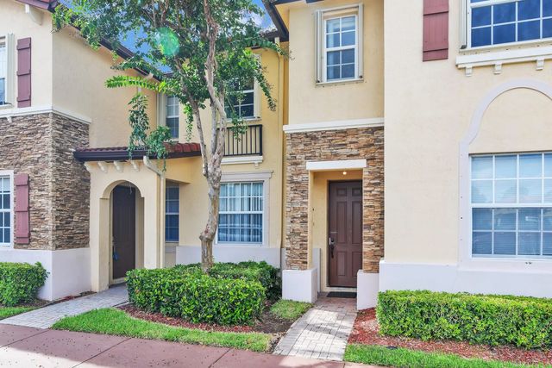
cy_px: 184
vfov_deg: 53.2
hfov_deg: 73.7
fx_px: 368
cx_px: 276
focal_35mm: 24
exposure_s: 1/250
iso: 400
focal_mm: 24
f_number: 8
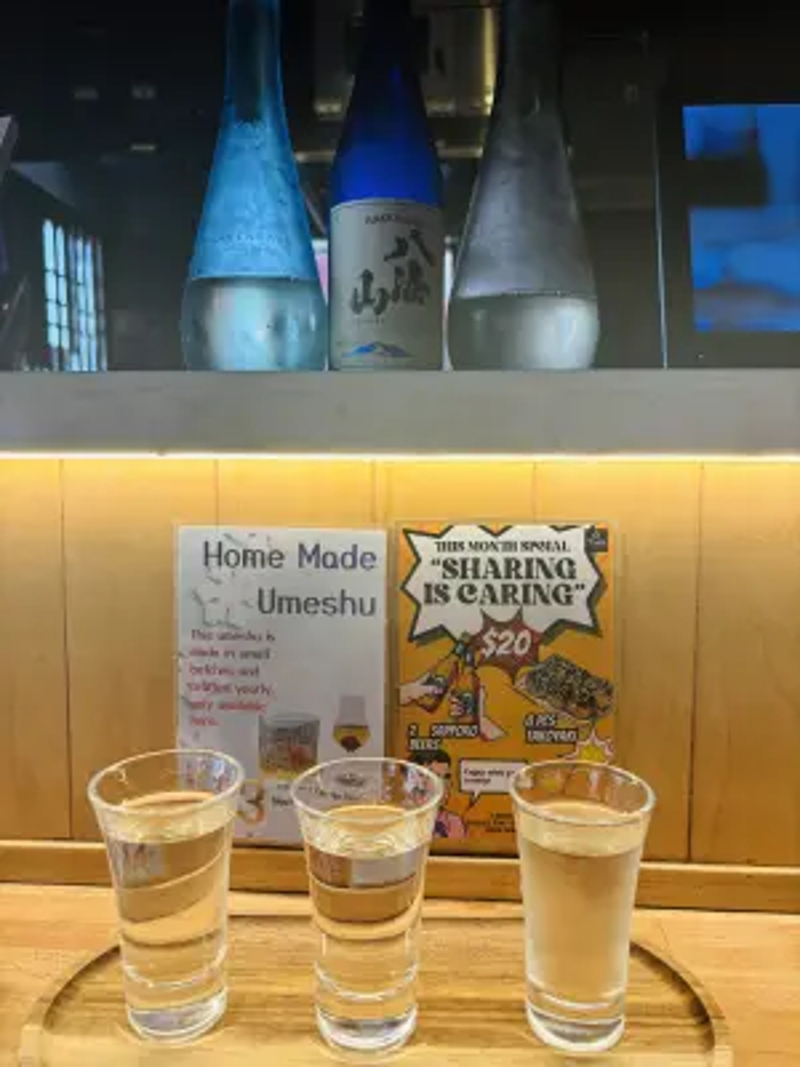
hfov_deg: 53.1
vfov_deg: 67.3
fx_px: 801
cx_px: 400
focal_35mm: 26
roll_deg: -0.4
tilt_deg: -7.2
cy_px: 534
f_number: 1.6
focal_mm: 5.96
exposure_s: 1/174
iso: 50
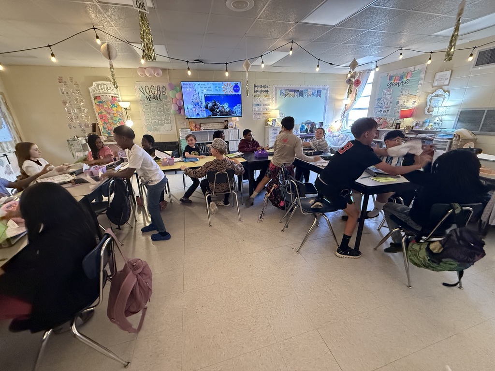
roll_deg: -0.7
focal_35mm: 14
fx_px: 200
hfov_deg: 102.1
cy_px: 186
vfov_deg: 85.7
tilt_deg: -18.6
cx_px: 248
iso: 800
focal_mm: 2.22
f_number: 2.2
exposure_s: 1/60
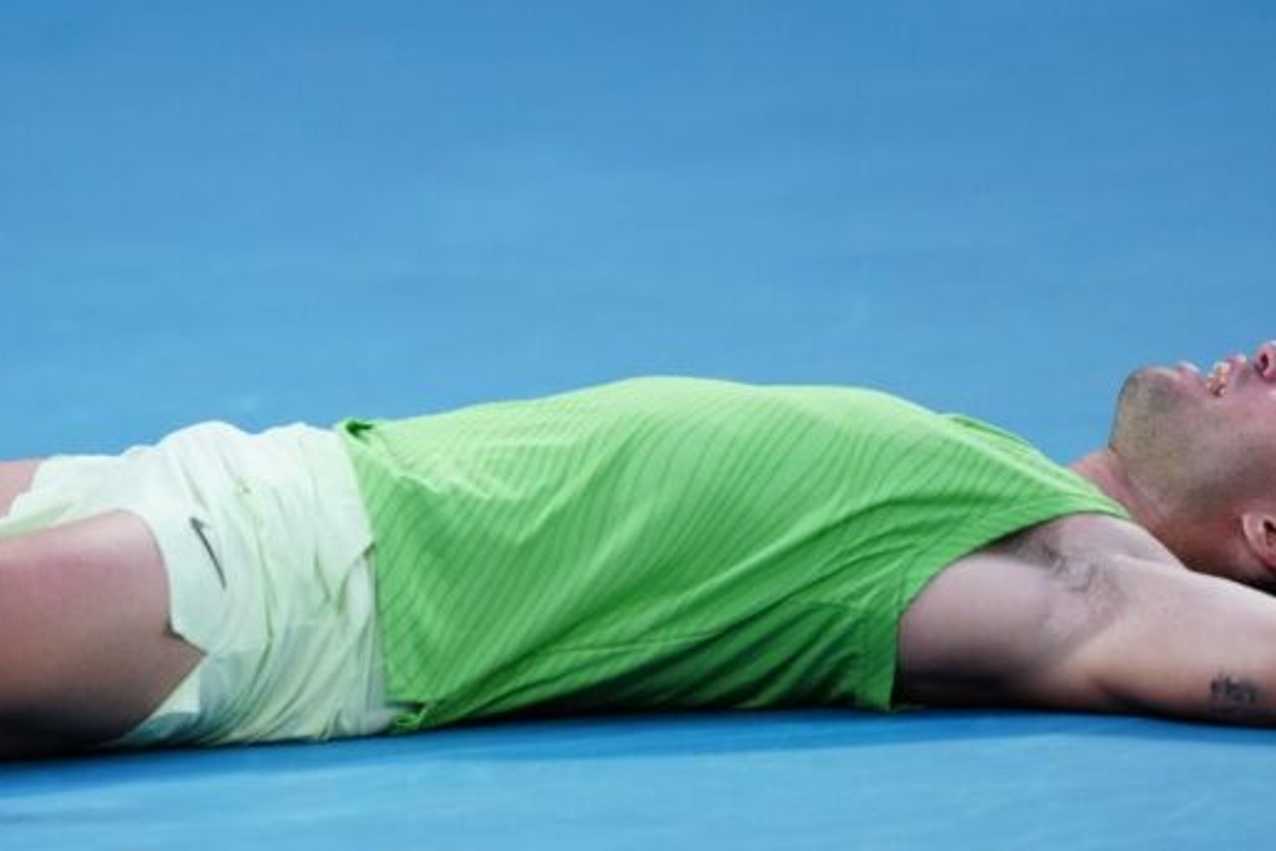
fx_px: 28078
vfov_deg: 1.7
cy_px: 352
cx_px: 259
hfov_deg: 2.6
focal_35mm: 792
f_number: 2.8
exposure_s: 1/2000
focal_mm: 400
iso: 2000
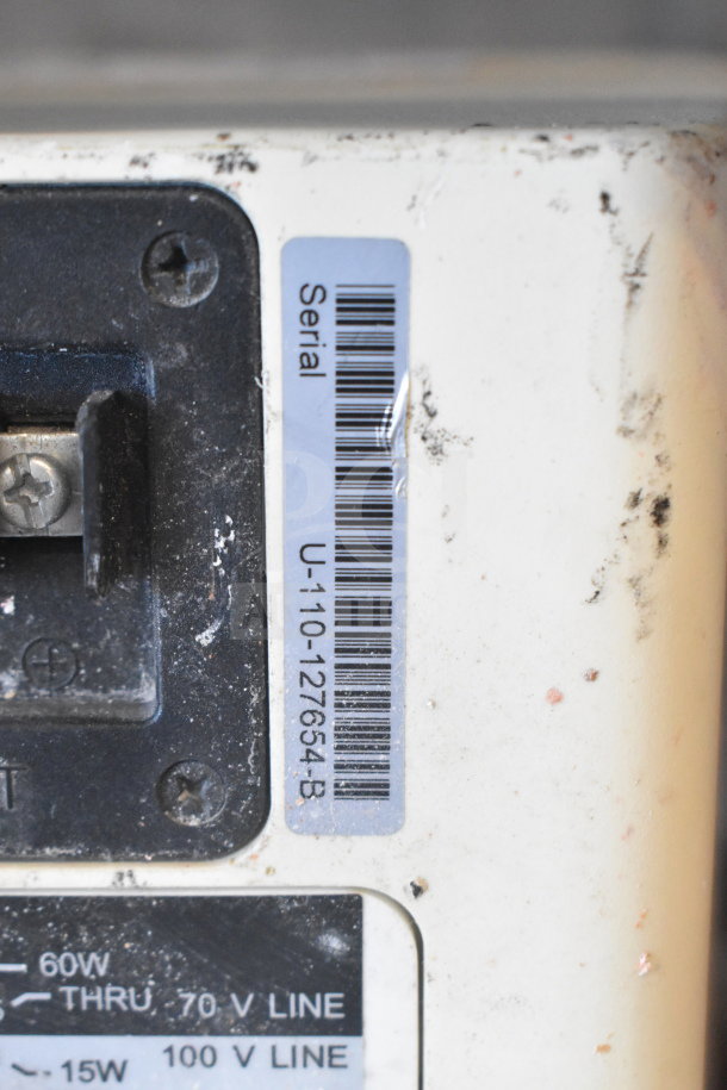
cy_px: 545
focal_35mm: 57
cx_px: 364
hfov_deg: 23.8
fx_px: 1726
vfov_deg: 35.1
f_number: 7.1
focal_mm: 38
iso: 6400
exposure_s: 1/200
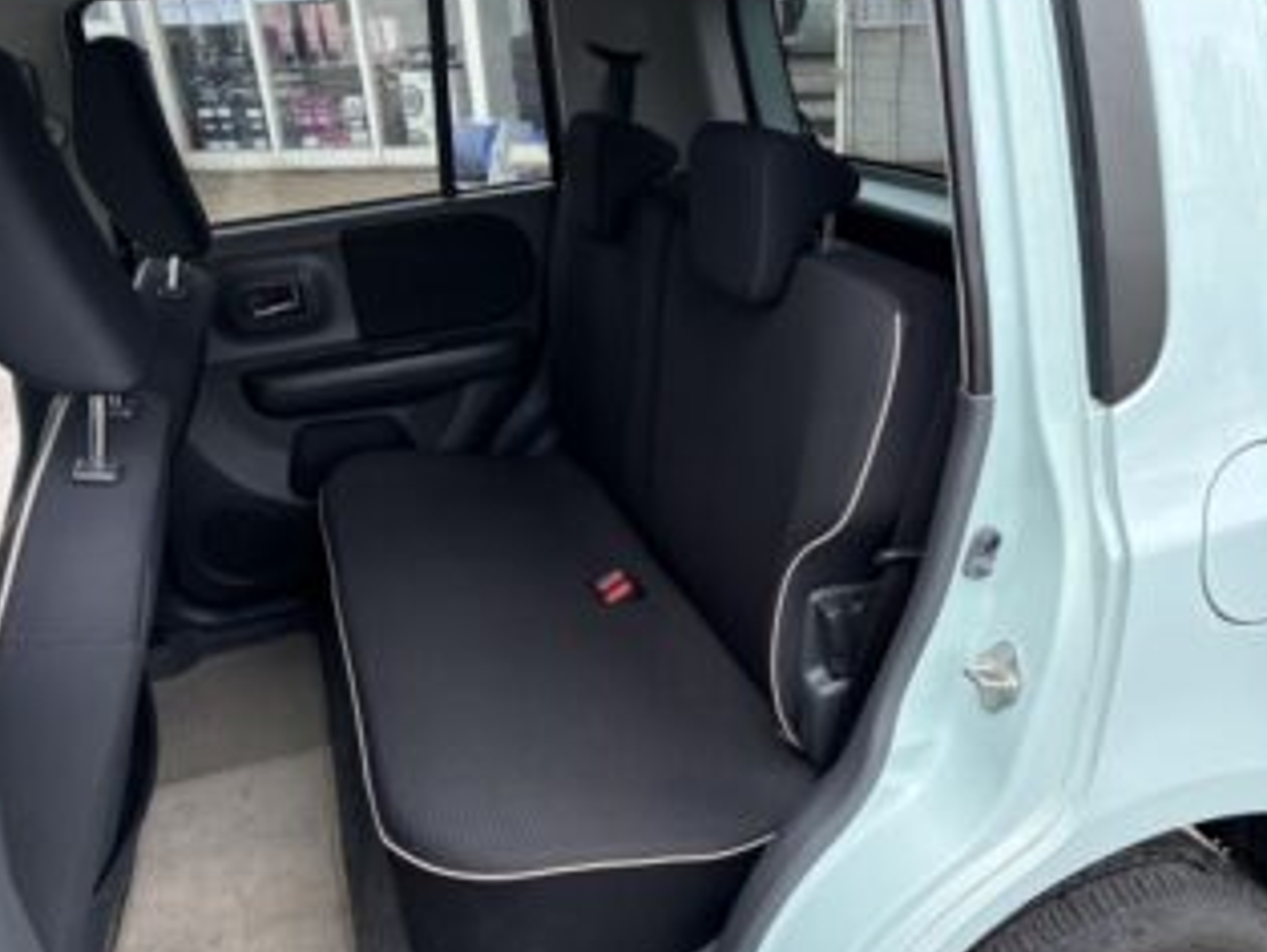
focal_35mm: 29
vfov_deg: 48.3
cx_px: 670
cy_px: 470
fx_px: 1062
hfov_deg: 61.6
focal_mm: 5.96
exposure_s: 1/1032
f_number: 1.6
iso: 50
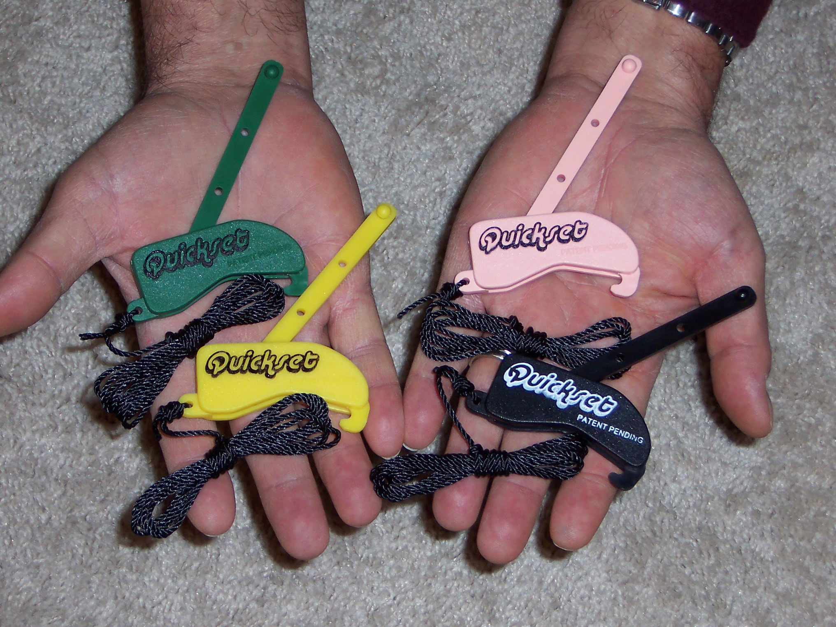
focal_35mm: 98
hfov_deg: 20.0
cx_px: 418
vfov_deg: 15.1
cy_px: 314
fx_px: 2367
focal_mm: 15.2
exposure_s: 1/90
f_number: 4
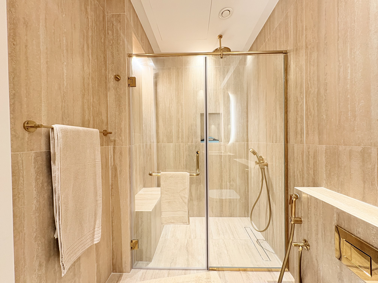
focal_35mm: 14
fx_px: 153
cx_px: 189
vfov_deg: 85.7
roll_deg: +0.8
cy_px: 142
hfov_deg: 102.1
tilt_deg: -0.6
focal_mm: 2.22
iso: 160
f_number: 2.2
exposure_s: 1/50
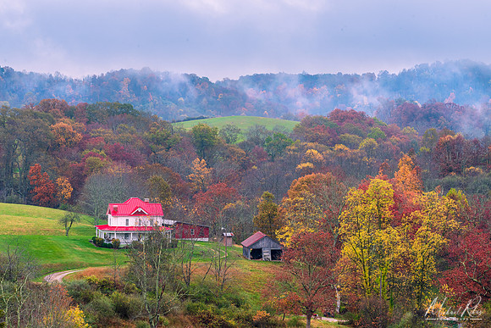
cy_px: 161
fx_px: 1874
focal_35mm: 137
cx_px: 250
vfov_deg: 10.0
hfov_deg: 14.9
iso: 400
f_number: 13
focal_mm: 135
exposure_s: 1/15
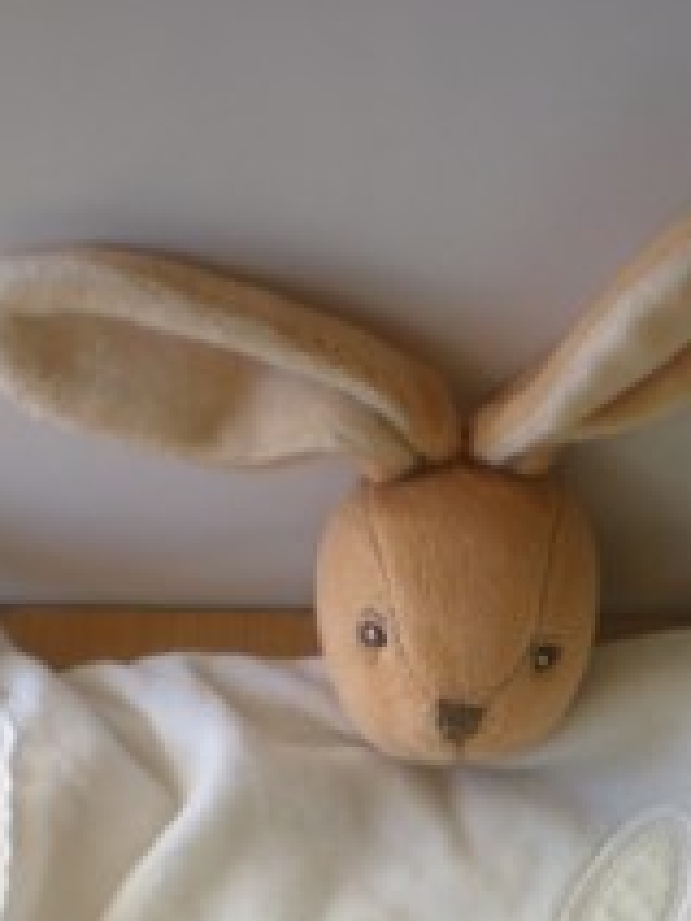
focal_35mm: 93
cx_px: 422
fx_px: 2475
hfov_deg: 15.9
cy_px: 873
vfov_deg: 20.5
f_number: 3.1
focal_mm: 6.3
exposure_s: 1/167
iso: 64
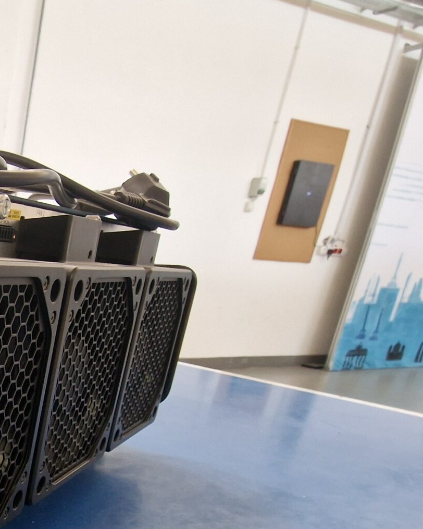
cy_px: 447
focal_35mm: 32
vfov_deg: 51.0
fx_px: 501
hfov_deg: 30.9
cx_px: -172
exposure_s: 1/40
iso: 320
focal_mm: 2.2
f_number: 2.2
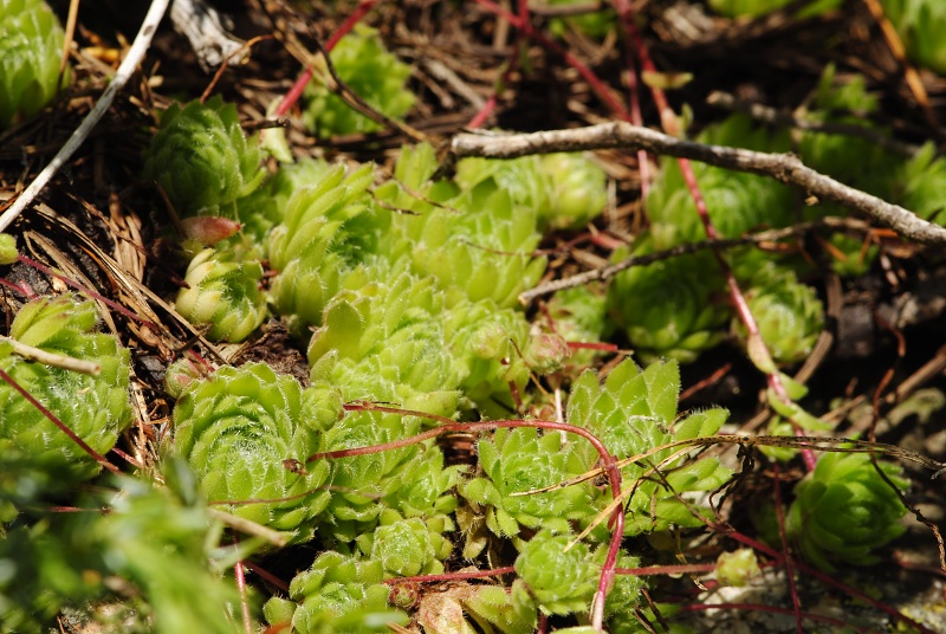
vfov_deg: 10.8
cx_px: 473
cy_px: 317
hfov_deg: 16.0
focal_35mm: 128
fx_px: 3355
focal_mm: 85
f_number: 11
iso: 100
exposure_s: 1/125
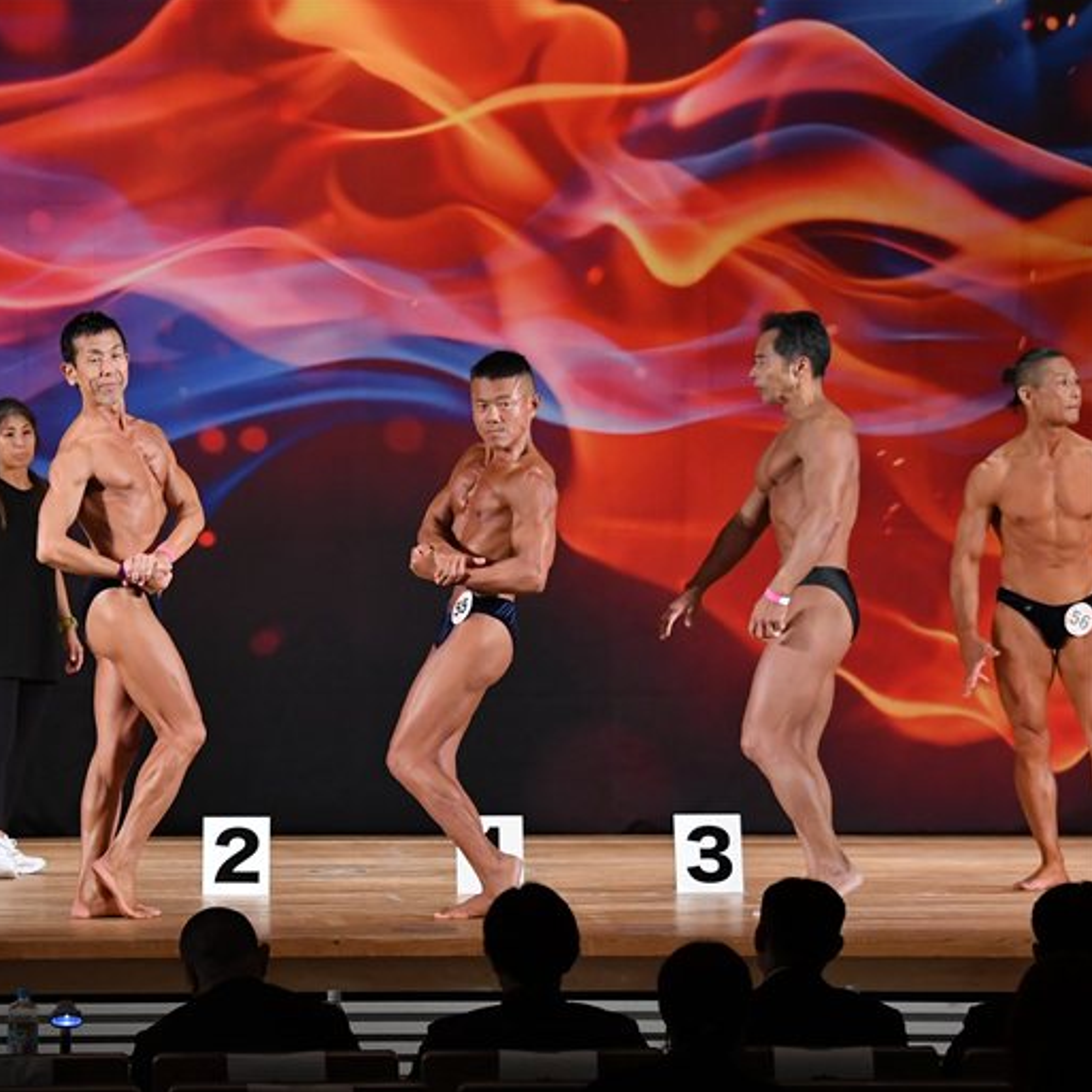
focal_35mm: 177
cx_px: 271
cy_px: 545
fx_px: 6317
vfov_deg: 9.9
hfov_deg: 9.9
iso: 3200
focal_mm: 92
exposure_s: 1/400
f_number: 5.6
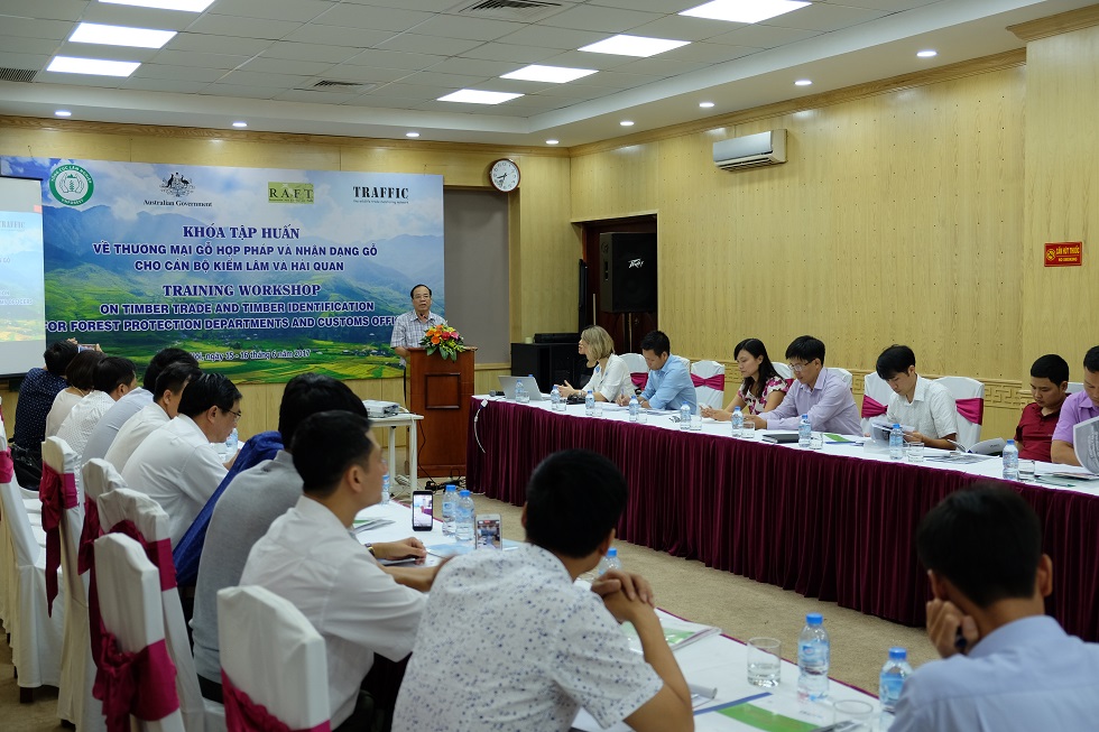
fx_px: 1160
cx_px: 550
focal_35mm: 38
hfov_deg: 50.7
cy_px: 366
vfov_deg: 35.0
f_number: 3.2
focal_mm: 25.4
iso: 400
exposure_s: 1/50
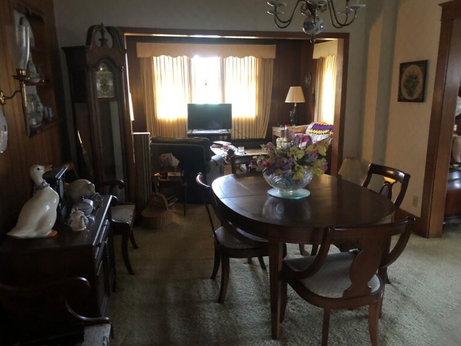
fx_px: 386
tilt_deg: -13.3
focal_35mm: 29
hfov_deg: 61.7
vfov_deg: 48.2
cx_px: 231
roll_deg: +1.8
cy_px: 175
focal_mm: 3.99
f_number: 1.8
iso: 100
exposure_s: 1/4
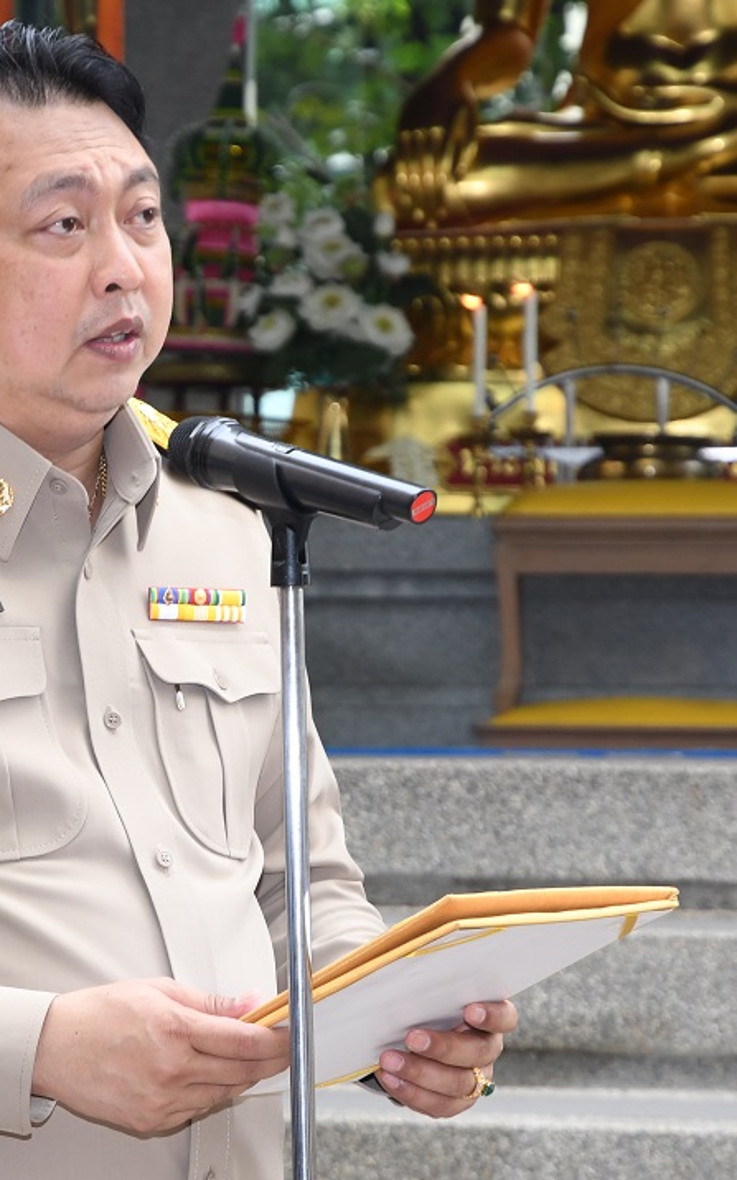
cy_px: 604
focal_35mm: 167
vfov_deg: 12.5
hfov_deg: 7.8
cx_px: 89
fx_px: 5361
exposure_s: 1/250
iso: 800
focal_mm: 65
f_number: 5.6
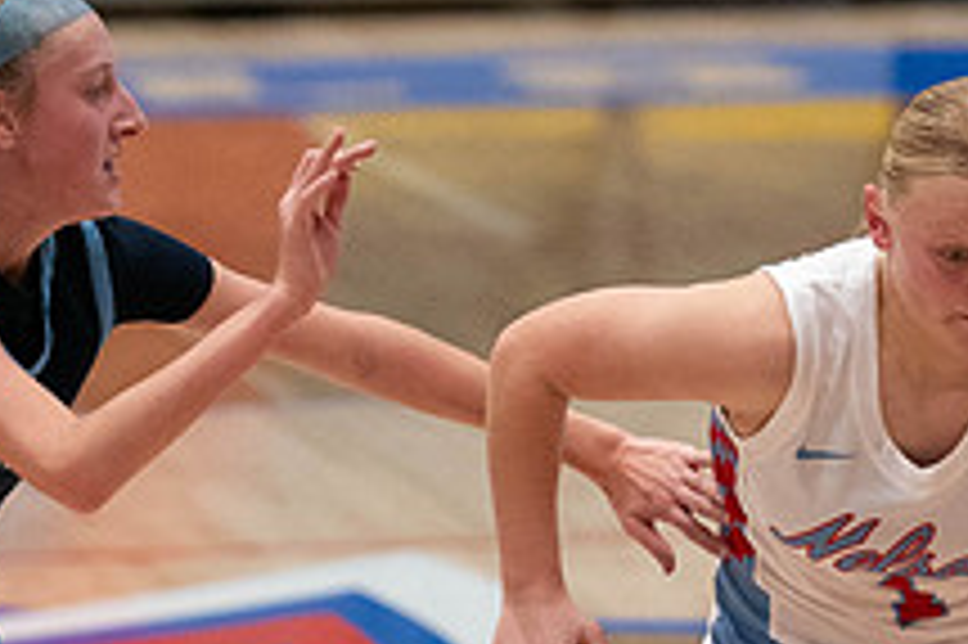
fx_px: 13783
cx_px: 1009
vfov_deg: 2.7
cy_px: 413
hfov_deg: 4.0
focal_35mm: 513
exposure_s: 1/1000
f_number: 2.8
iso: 4000
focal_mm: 127
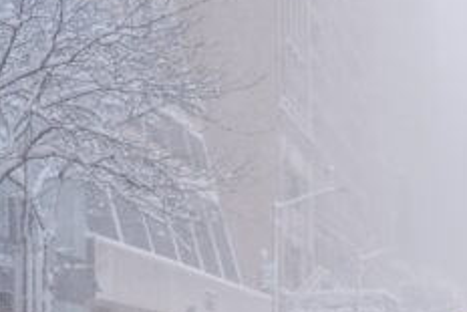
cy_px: 276
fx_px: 2349
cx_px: 503
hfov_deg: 11.2
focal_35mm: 181
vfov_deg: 7.6
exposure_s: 1/500
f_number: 2.8
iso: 800
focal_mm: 70
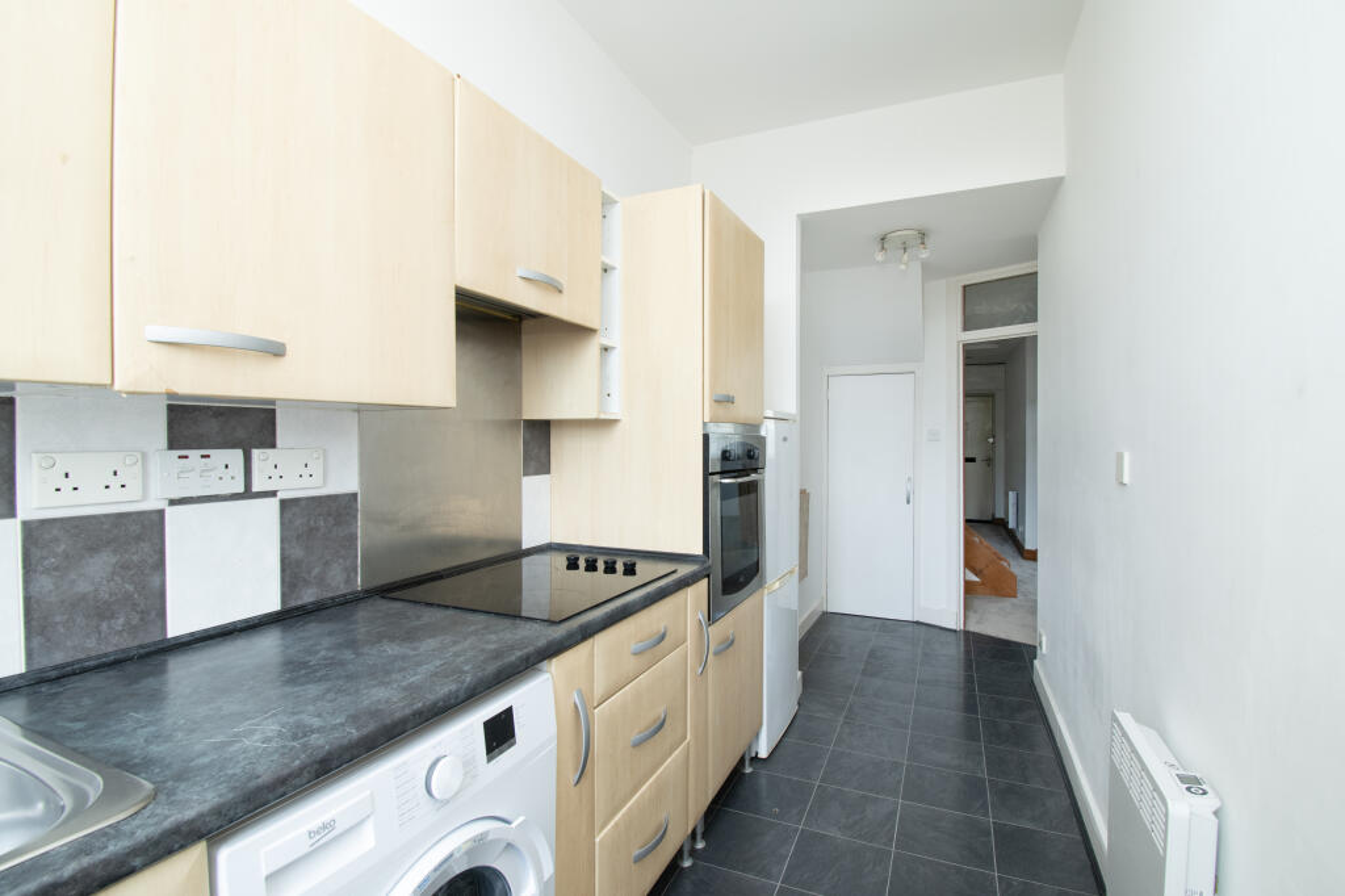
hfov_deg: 100.4
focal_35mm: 15
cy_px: 448
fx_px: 560
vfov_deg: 77.3
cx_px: 672
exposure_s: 1/6
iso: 320
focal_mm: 10
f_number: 9
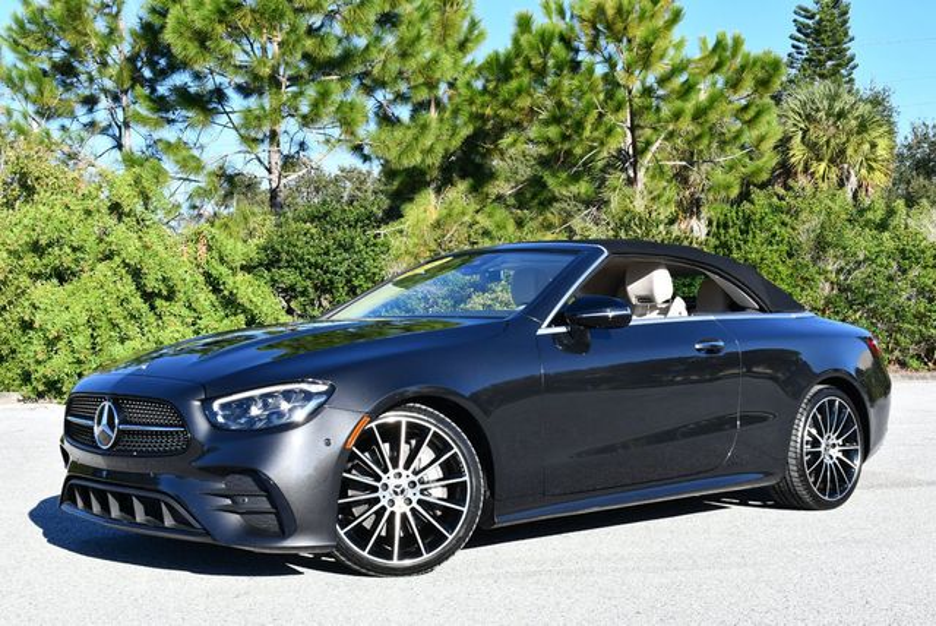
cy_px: 313
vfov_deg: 26.0
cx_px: 468
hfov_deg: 38.2
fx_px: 1353
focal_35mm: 52
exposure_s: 1/250
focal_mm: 26
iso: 200
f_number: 7.1
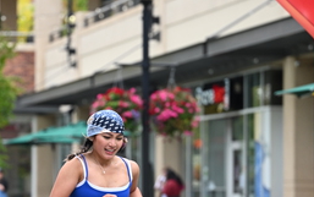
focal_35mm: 194
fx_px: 1661
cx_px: 119
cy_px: 154
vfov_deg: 6.8
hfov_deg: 10.8
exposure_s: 1/2000
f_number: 2.8
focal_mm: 89
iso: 640
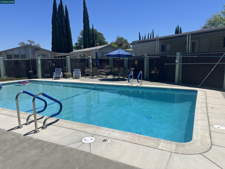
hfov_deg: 67.3
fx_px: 169
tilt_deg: -8.6
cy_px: 84
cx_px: 112
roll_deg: +1.2
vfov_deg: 53.1
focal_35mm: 26
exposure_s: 1/8000
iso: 50
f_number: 1.5
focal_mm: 5.7
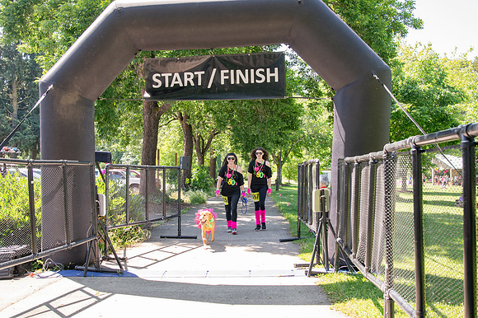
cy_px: 159
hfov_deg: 53.2
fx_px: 478
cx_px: 239
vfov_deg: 36.8
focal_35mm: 36
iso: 500
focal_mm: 24
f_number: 4
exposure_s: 1/400
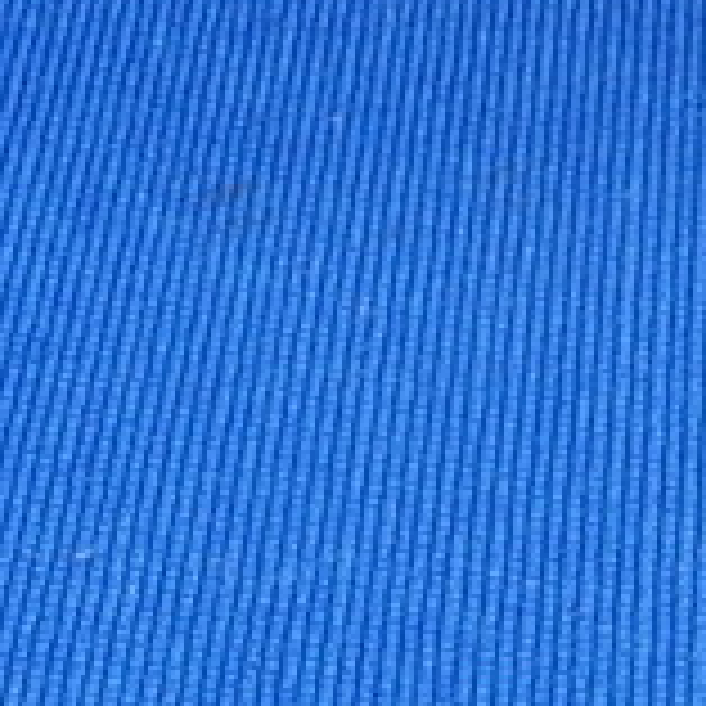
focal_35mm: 216
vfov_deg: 7.3
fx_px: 4984
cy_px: -1282
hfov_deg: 7.9
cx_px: 1070
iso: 100
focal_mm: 6.7
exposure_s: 2.5
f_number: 8
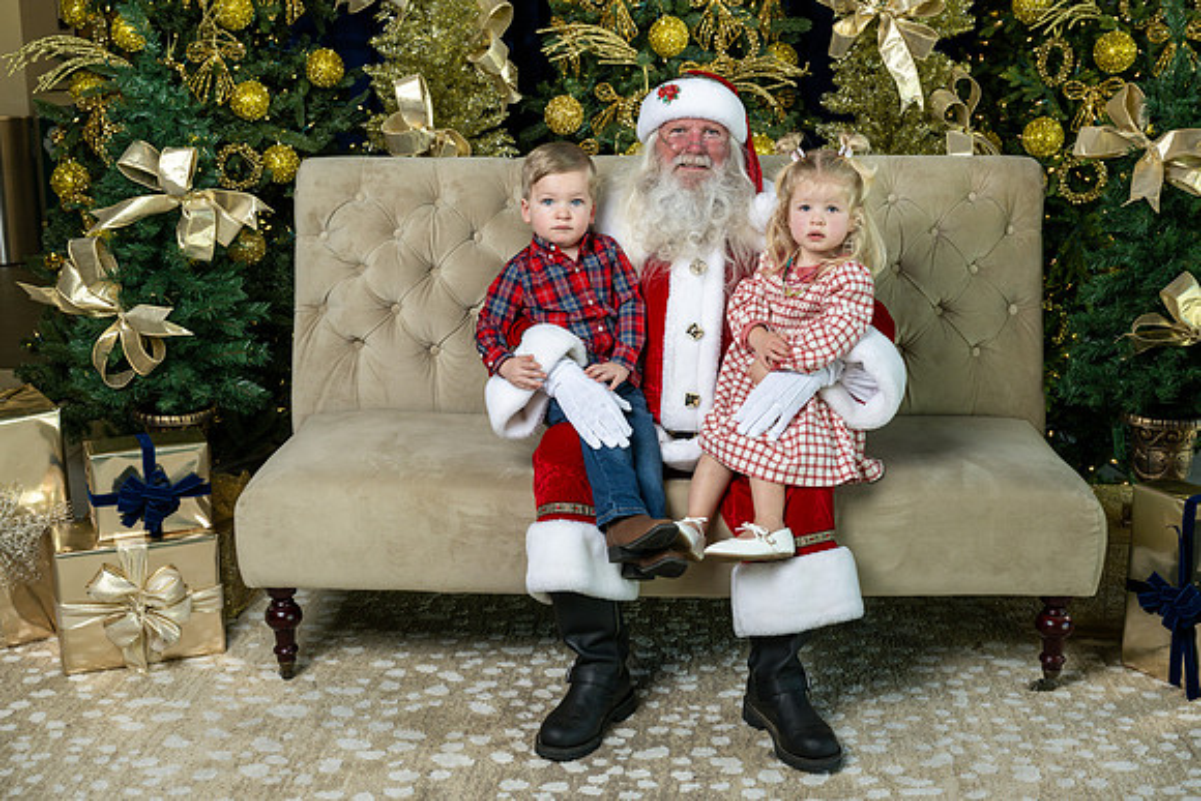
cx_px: 600
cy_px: 400
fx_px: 1502
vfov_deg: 29.9
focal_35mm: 45
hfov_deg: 43.6
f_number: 8
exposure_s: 1/60
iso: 400
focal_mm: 45
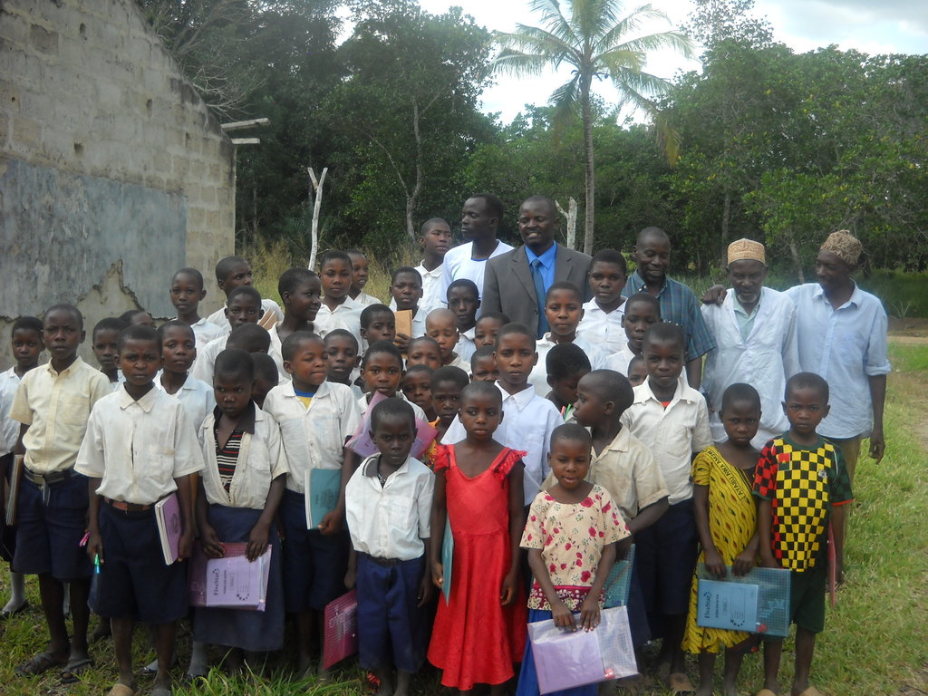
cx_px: 464
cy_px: 348
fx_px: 1099
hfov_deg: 45.8
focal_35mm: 41
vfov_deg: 35.1
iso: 64
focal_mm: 6.72
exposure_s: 1/309
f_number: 3.1
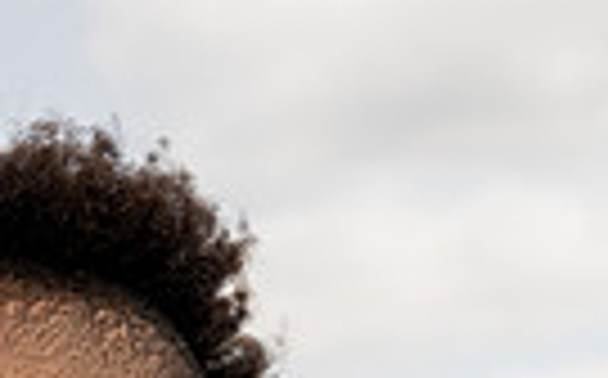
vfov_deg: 6.2
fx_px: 3326
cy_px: 945
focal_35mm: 201
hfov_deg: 10.3
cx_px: -63
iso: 100
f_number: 8
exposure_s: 1/250
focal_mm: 59
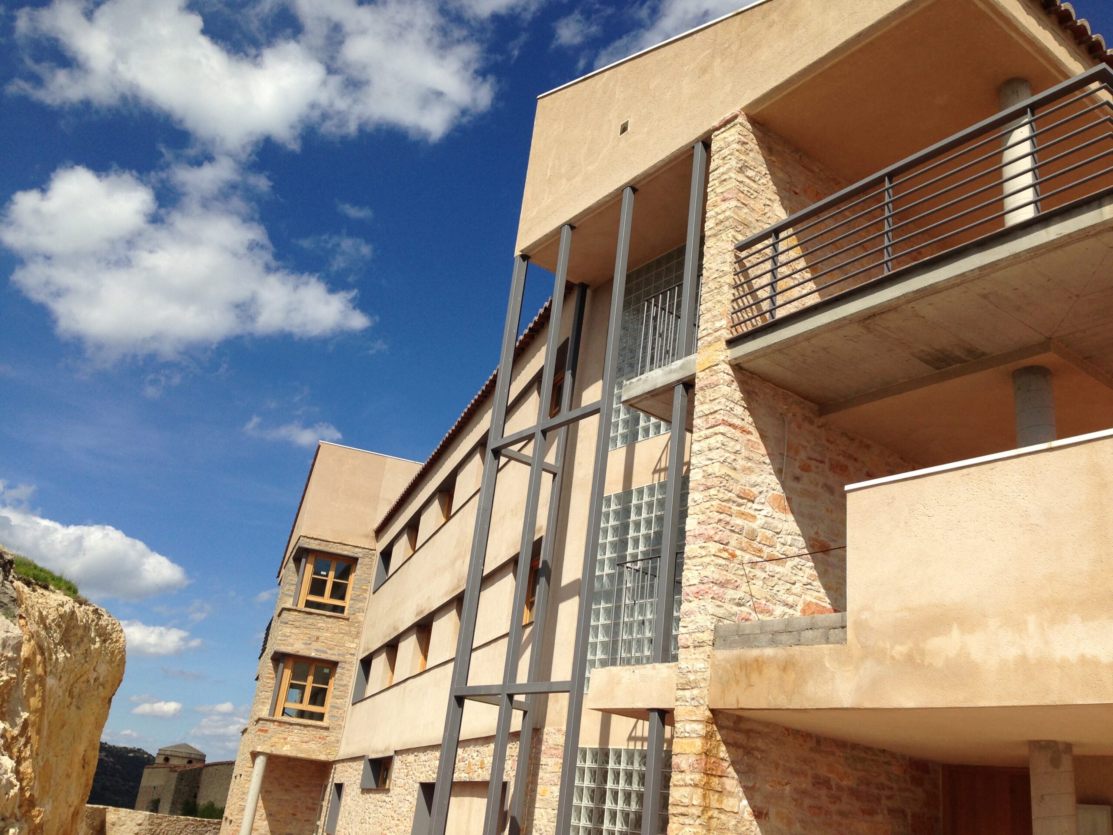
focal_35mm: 33
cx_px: 556
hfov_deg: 55.4
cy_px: 418
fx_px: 1061
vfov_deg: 42.9
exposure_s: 1/2169
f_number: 2.4
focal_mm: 4.13
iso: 50
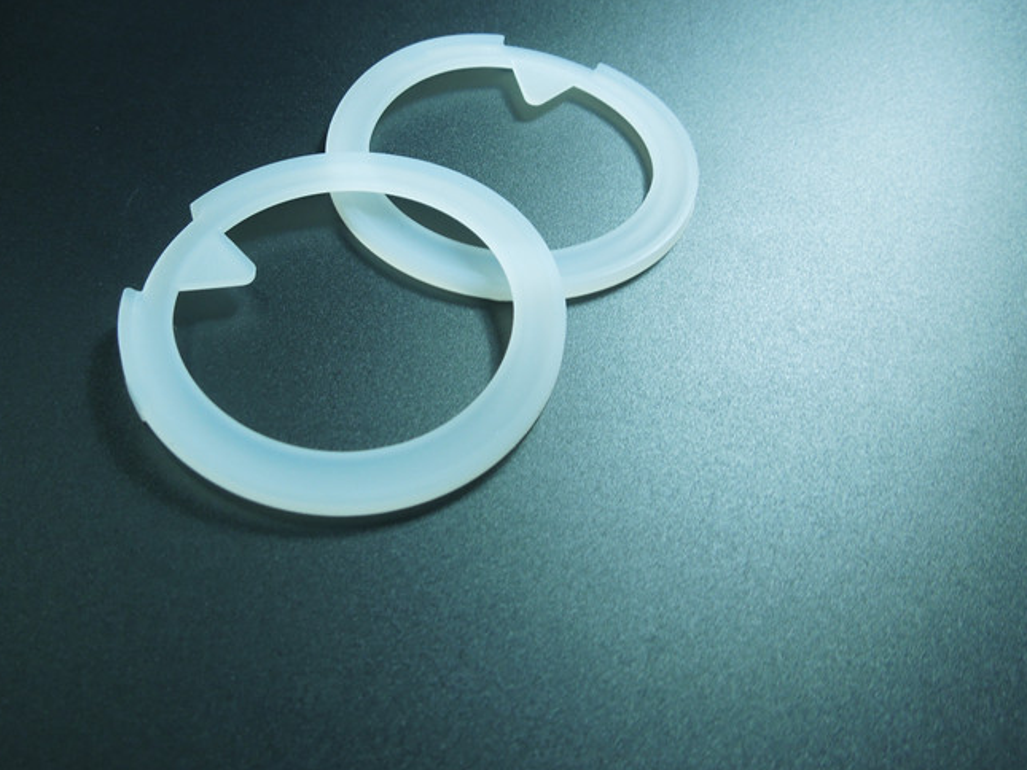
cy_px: 309
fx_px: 920
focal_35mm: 31
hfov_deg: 58.0
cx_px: 422
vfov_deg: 45.2
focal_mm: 4.5
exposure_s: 1/30
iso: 200
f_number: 3.3
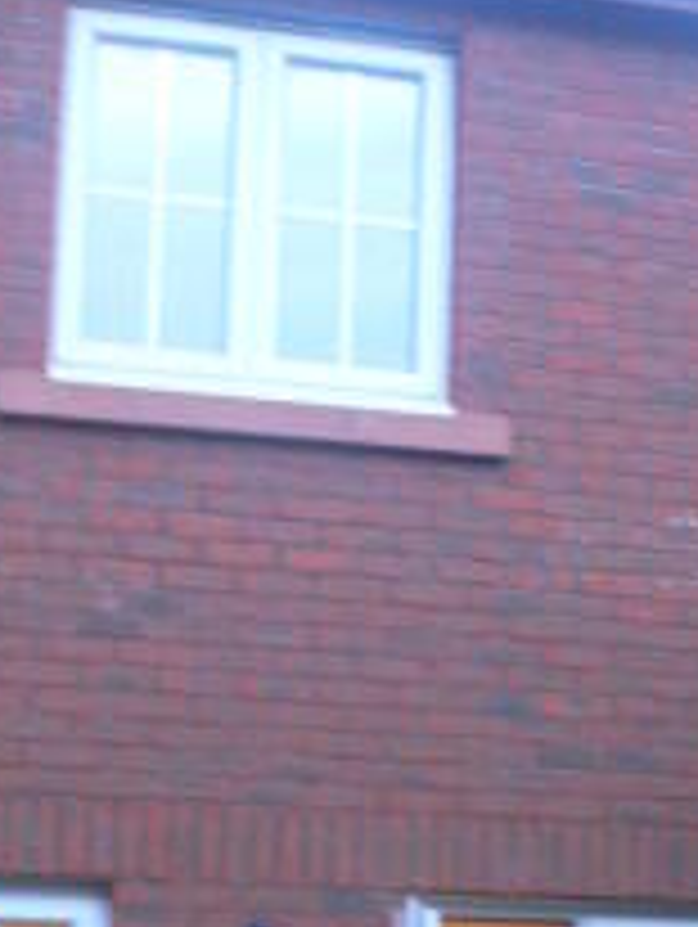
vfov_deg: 26.4
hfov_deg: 20.5
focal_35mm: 72
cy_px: 781
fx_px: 1932
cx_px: 311
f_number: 2.8
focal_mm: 6.3
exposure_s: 1/8
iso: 200
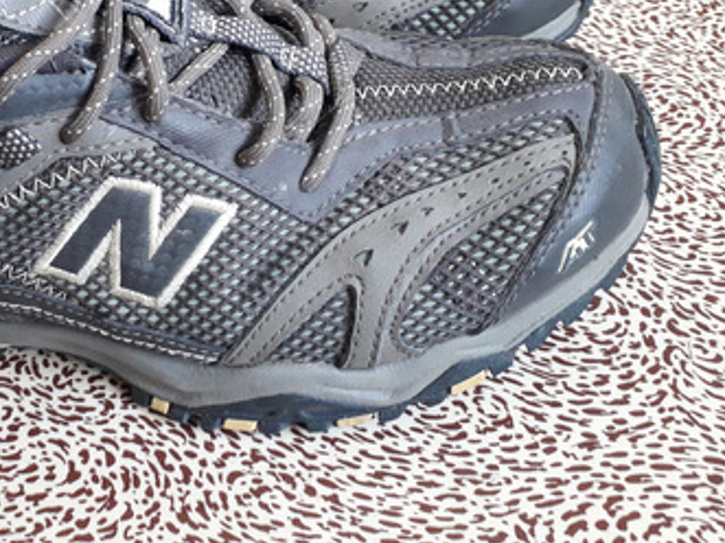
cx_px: 142
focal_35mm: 49
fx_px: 1026
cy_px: 136
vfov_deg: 29.2
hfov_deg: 37.5
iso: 250
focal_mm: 3.6
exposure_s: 1/50
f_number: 1.9
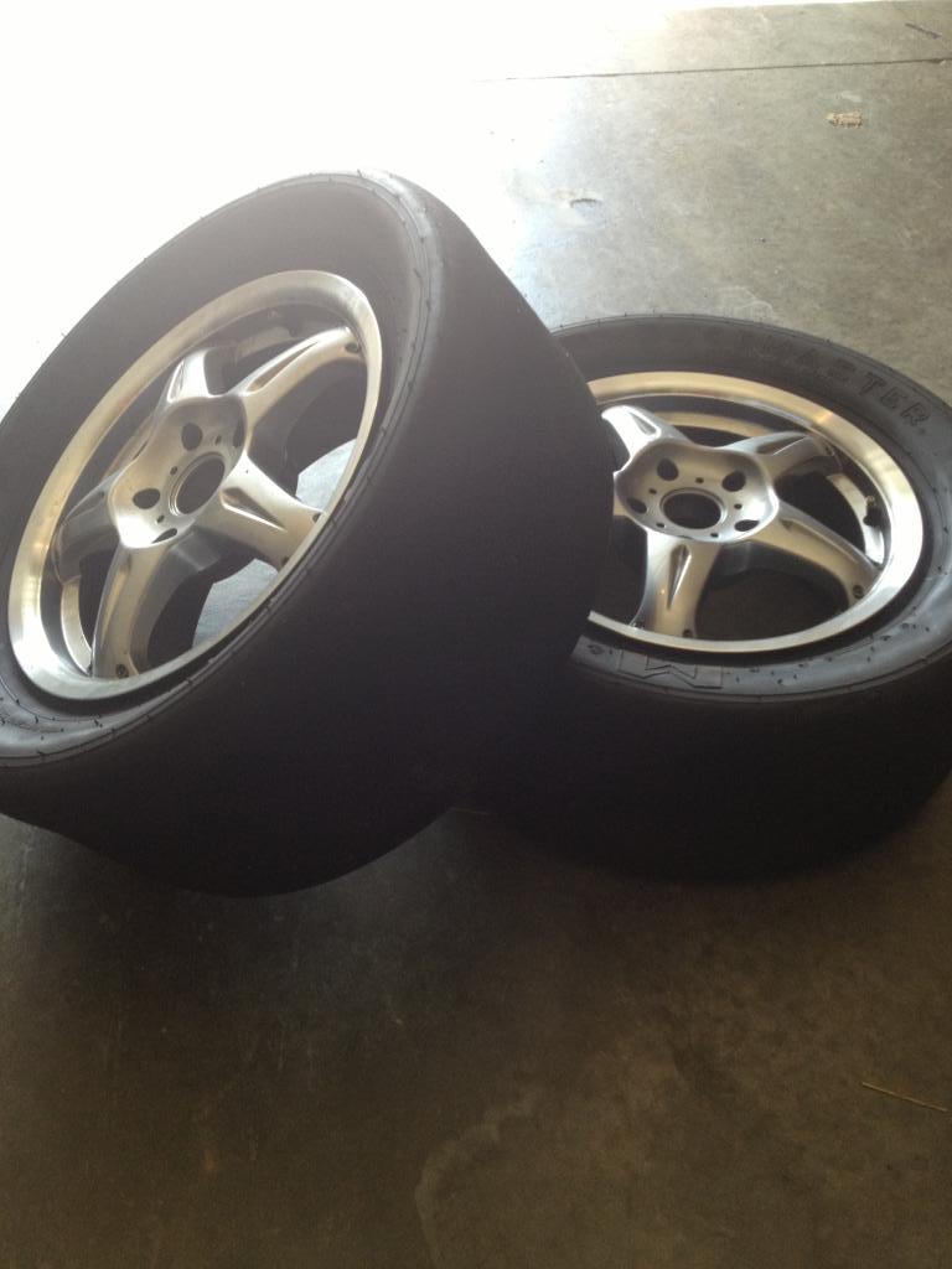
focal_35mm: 35
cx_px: 476
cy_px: 634
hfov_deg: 40.7
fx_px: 1283
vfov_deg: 52.6
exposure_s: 1/120
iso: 100
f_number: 2.4
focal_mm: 4.3
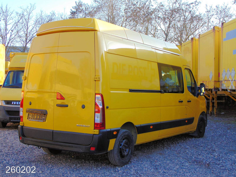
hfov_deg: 38.2
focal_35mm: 50
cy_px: 88
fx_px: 341
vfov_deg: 29.1
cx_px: 118
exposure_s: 1/250
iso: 80
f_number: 3.5
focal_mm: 9
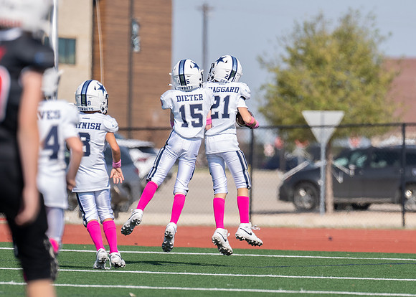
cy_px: 159
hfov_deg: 4.6
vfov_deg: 3.3
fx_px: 5193
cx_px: 249
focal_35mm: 440
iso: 100
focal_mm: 200
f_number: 2.8
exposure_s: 1/2000
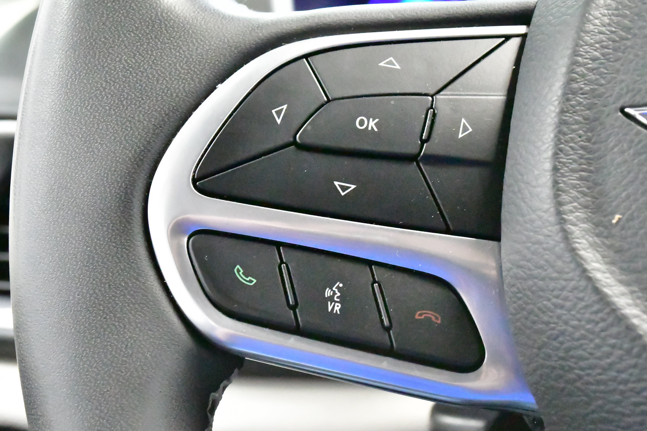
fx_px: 1204
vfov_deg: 20.3
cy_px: 213
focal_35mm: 67
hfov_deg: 30.1
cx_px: 332
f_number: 9
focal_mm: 40
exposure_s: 1/100
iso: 45600
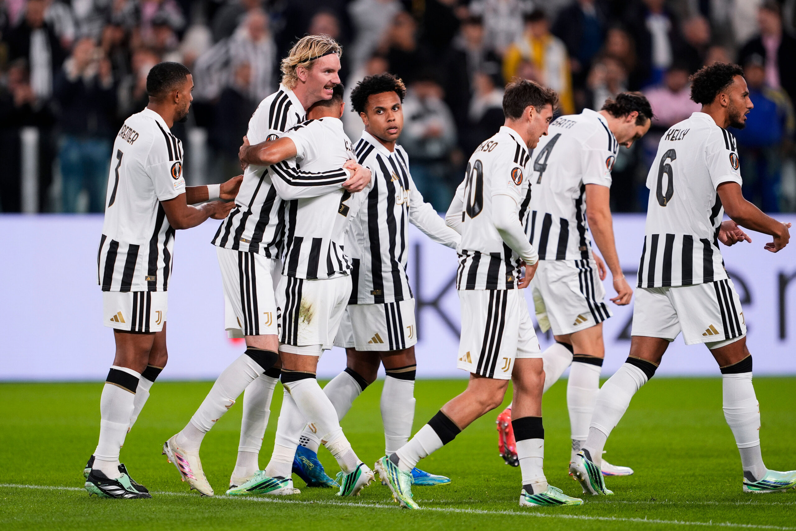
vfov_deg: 3.4
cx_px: 398
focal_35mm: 400
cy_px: 266
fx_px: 8844
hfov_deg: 5.2
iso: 1000
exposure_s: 1/1000
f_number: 2.8
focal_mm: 400
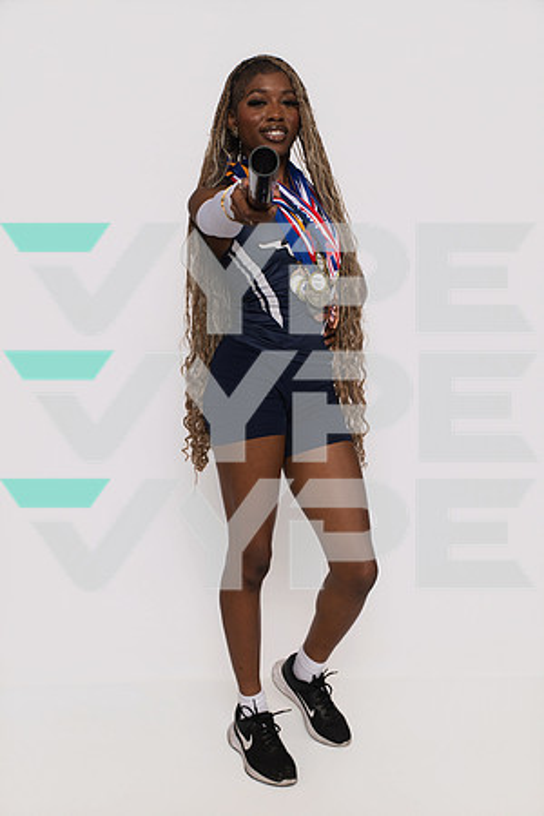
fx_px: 861
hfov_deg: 35.1
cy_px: 408
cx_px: 272
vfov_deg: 50.7
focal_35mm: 38
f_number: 8
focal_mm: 38
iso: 640
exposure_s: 1/320
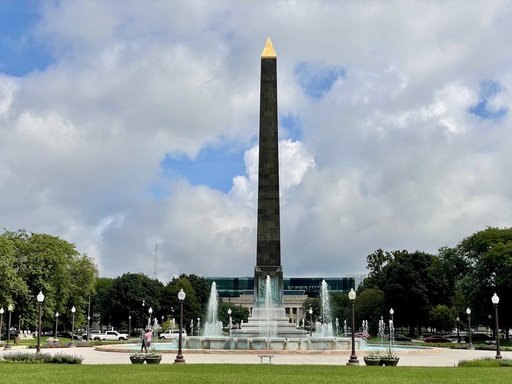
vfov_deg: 28.0
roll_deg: -0.5
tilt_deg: +10.1
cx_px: 256
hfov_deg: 36.8
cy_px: 192
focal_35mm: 52
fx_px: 769
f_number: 2
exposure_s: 1/3425
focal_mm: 6
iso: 25
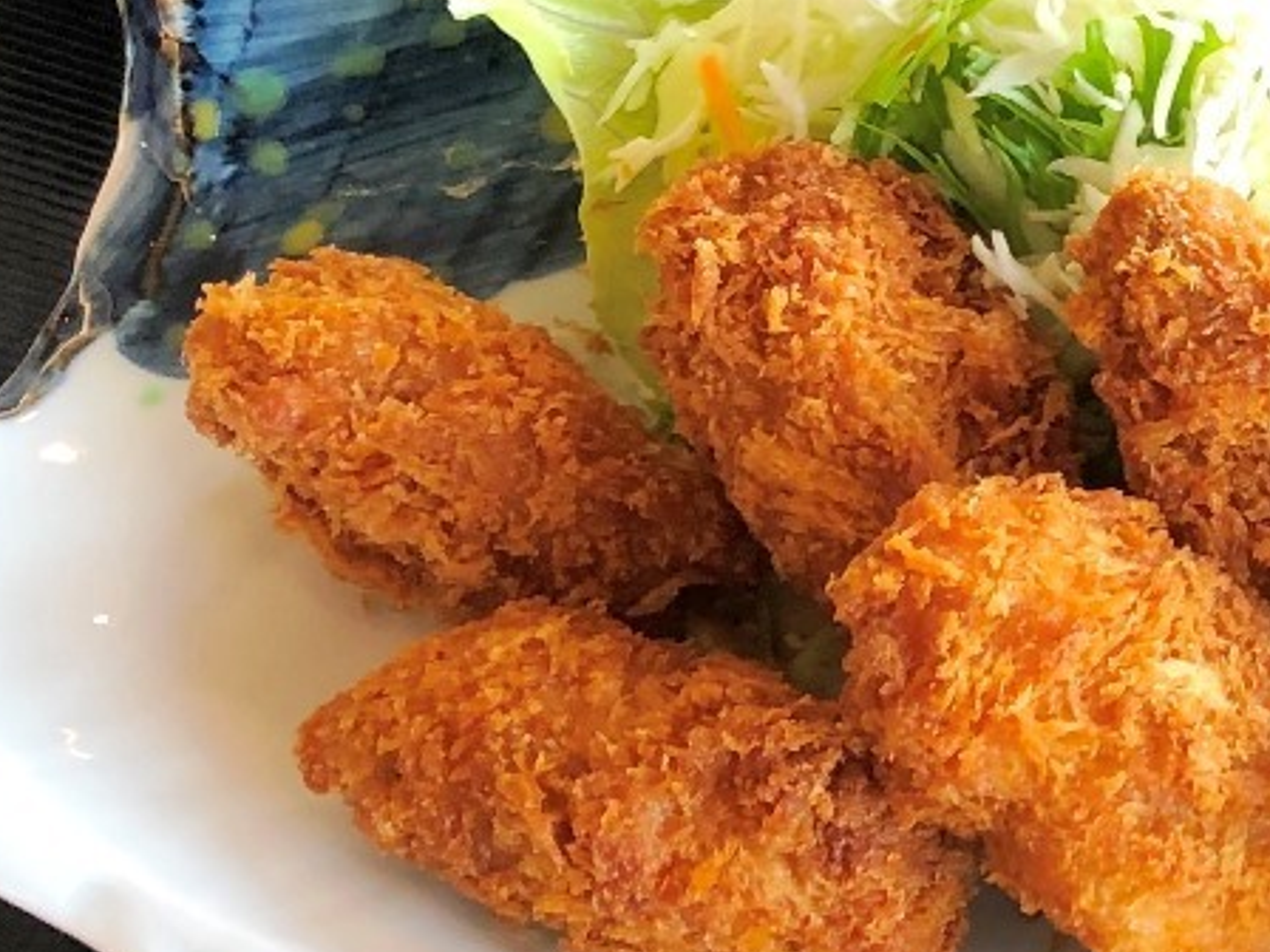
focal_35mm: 40
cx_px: 865
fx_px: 1468
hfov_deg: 45.9
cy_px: 405
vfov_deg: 35.9
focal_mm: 4
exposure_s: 1/24
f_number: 1.8
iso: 40
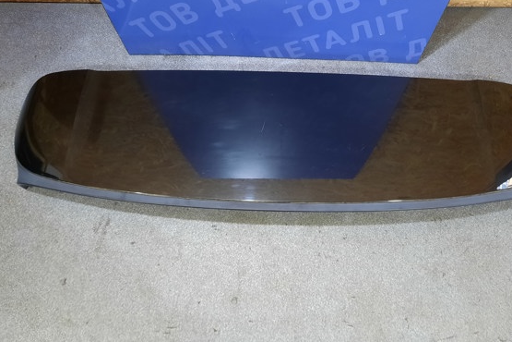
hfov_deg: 61.7
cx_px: 288
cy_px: 129
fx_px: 427
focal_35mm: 30
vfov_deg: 43.3
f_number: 2
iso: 640
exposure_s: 1/25
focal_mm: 4.6
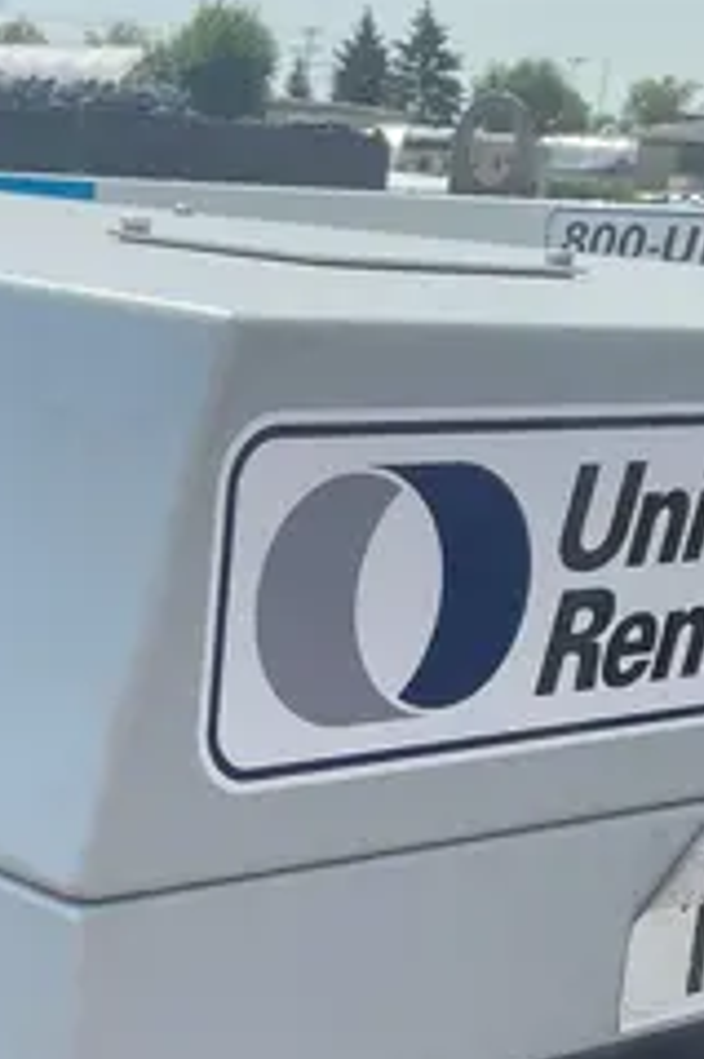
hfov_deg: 16.4
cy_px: 955
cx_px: 204
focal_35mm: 83
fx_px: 2438
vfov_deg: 23.8
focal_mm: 4.2
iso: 32
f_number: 1.6
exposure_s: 1/3509
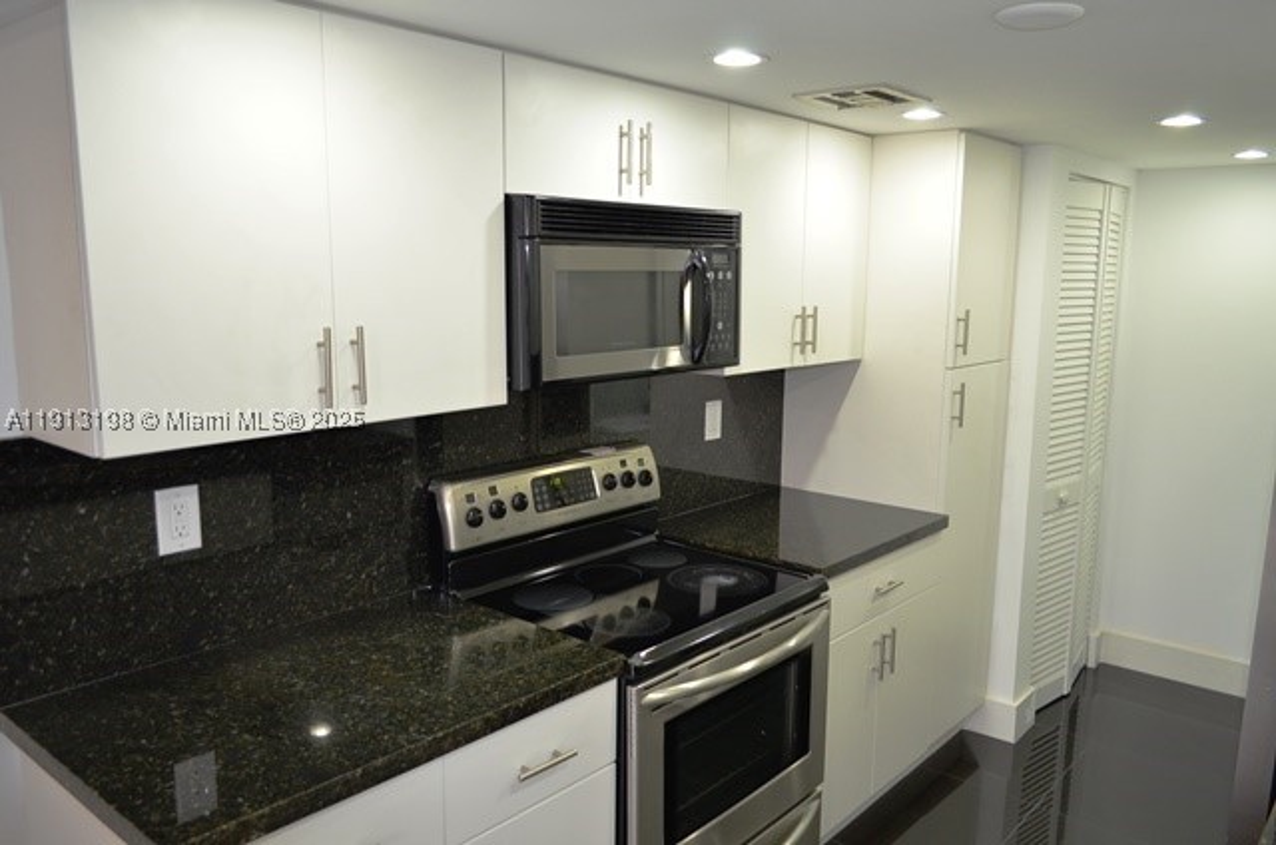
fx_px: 955
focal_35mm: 27
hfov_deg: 67.5
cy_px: 422
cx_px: 638
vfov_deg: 47.7
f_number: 3.5
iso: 720
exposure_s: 1/60
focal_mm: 18
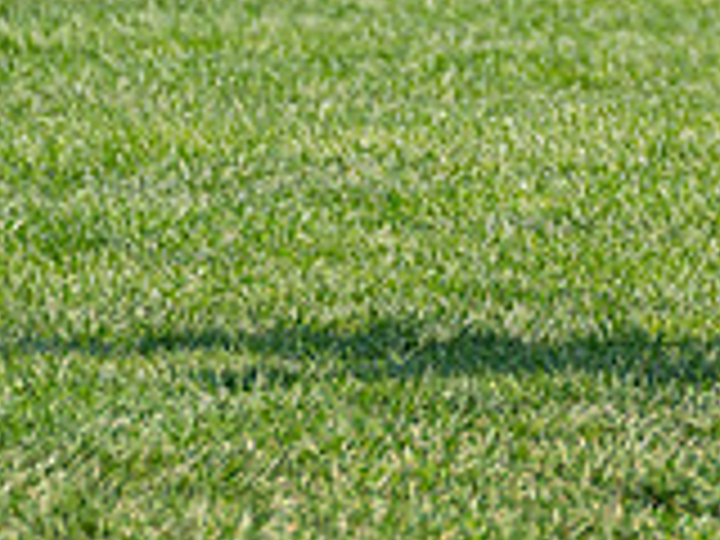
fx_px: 17472
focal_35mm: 840
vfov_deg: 1.8
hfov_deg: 2.4
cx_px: 1256
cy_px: -313
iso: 400
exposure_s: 1/4000
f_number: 3.2
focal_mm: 161
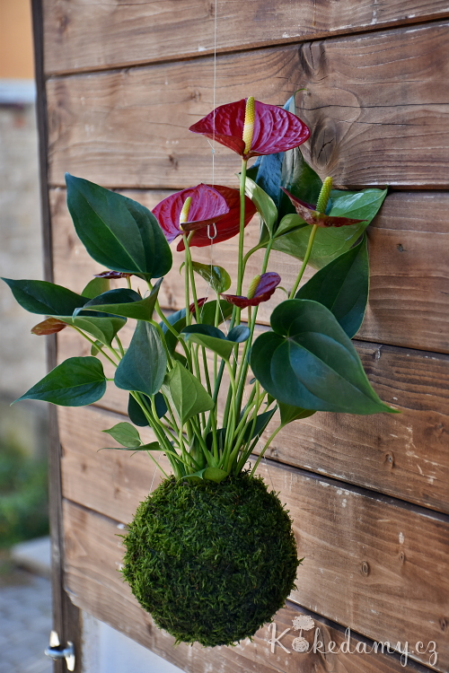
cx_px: 224
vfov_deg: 19.5
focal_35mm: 105
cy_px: 336
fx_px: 1964
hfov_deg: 13.0
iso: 400
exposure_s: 1/250
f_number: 5
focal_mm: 70
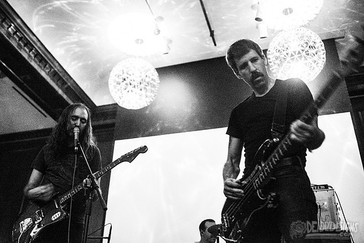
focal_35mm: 38
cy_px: 113
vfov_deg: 35.5
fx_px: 379
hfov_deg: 51.2
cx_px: 169
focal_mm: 35
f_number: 2.8
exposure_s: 1/30
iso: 8000
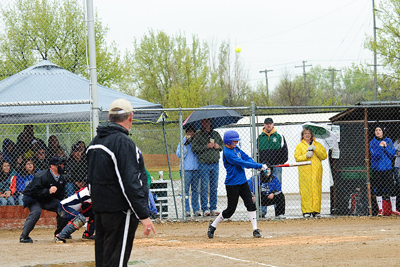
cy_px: 134
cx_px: 200
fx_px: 1334
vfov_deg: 11.4
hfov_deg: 17.1
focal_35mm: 120
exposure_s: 1/750
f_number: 5.6
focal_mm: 120
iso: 400
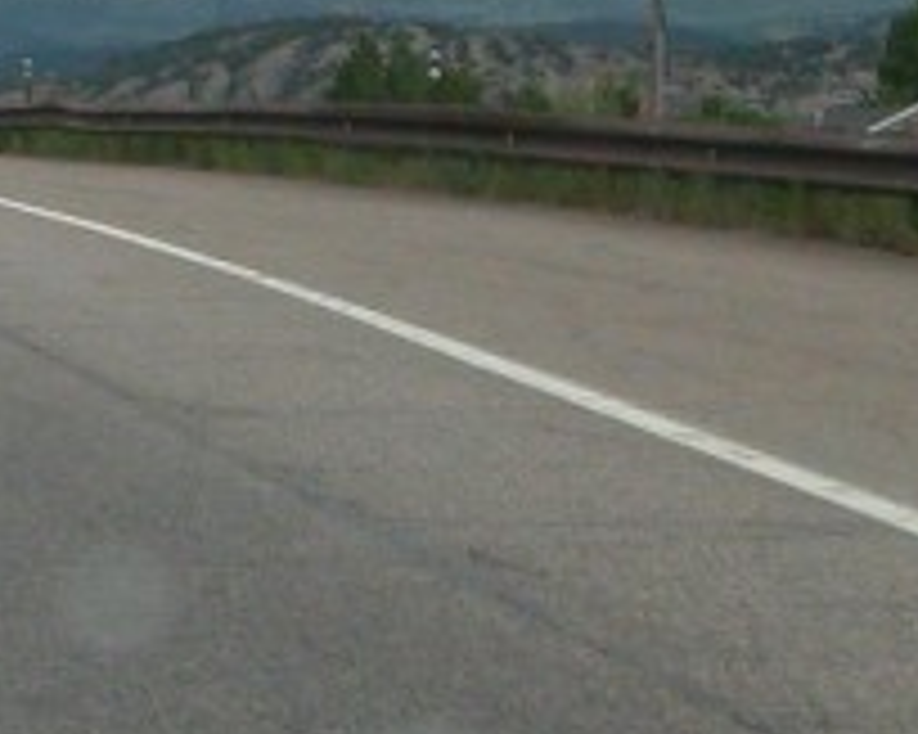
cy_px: 527
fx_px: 6653
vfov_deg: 6.3
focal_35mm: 245
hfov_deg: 7.9
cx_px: 32
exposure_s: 1/763
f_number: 3.5
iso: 100
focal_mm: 9.7
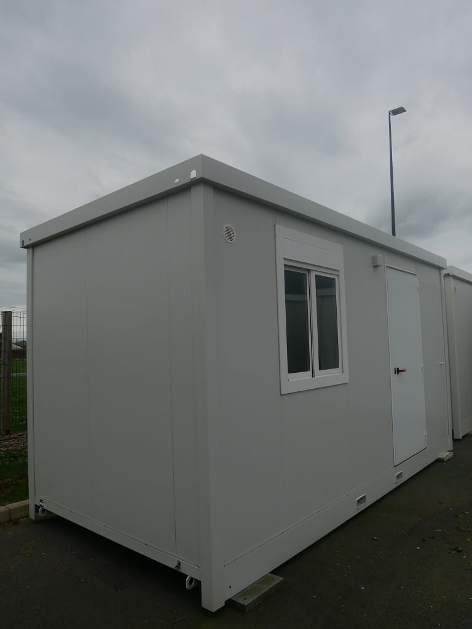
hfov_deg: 56.8
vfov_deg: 71.6
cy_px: 314
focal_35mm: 24
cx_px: 236
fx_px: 436
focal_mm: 12
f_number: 5.6
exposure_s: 1/400
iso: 200
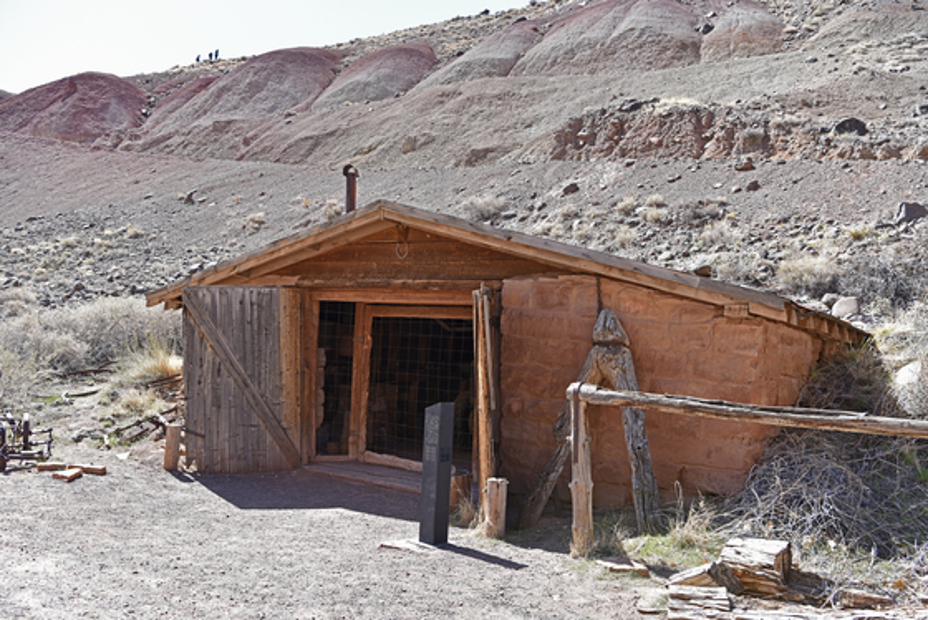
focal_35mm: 31
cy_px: 310
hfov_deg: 60.3
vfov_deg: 42.4
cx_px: 464
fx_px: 799
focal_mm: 31
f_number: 5.6
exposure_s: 1/125
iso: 100
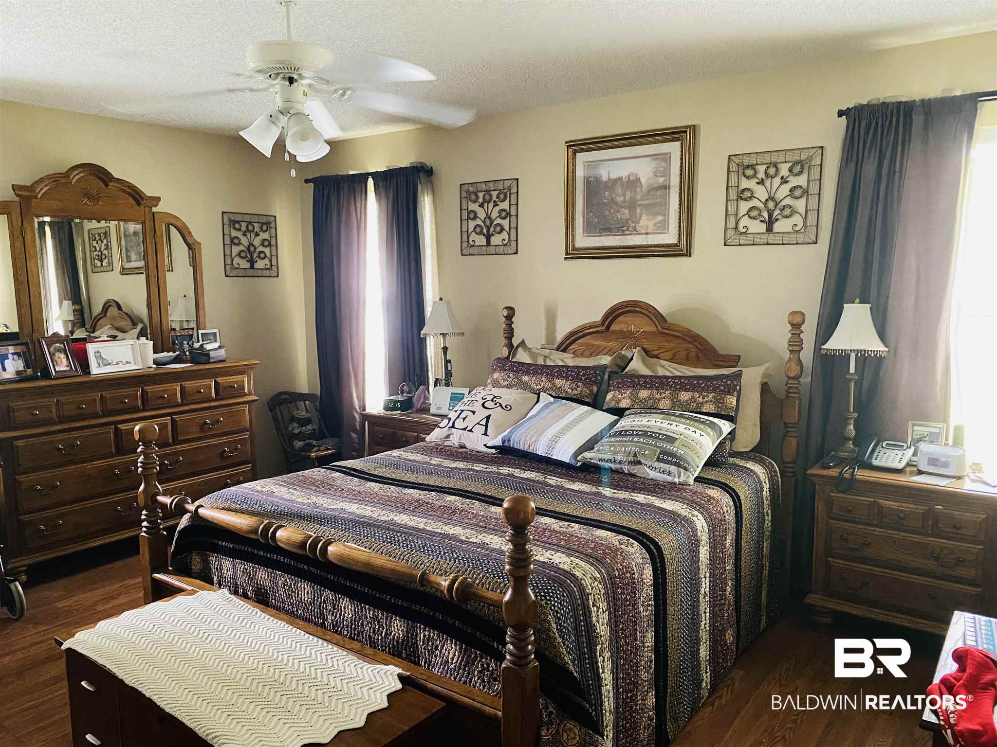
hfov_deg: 67.3
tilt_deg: -7.4
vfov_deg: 53.1
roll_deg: +0.1
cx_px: 498
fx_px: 749
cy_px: 374
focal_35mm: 26
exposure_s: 1/30
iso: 800
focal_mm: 4.25
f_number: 1.8
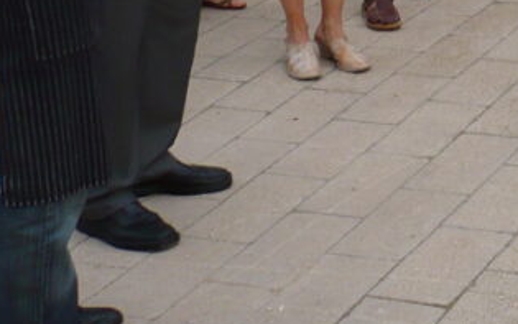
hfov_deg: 17.2
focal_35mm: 113
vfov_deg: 10.9
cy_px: -245
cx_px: 694
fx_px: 1596
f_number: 2.8
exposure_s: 1/200
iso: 100
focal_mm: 5.8
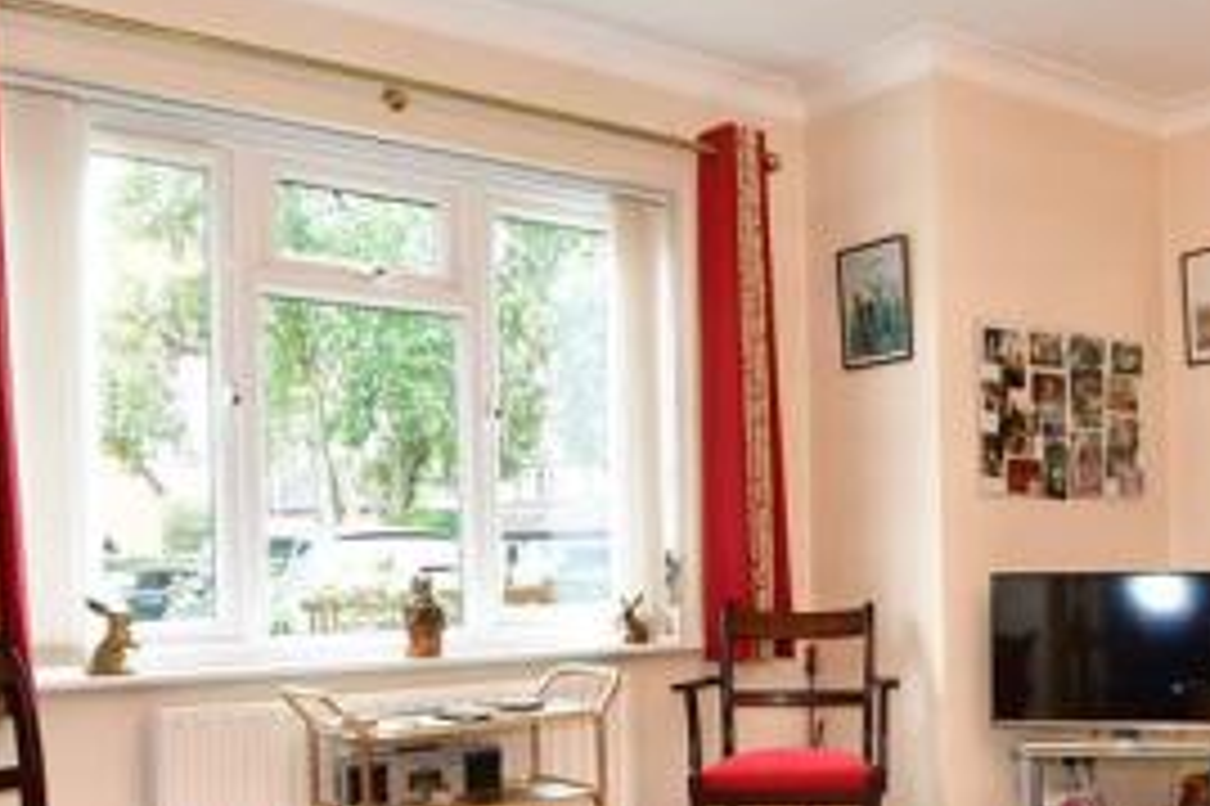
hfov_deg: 48.0
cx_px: 882
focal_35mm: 39
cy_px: 561
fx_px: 1310
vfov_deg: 33.7
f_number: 7.1
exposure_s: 1/13
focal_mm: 11
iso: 400
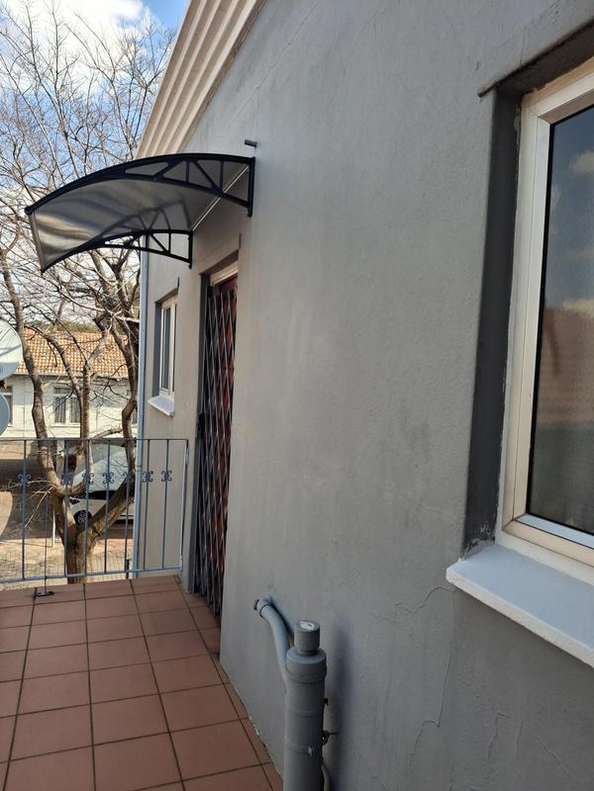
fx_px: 572
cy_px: 396
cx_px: 297
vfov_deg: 69.4
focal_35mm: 25
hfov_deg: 54.9
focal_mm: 4.69
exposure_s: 1/870
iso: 32
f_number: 1.8
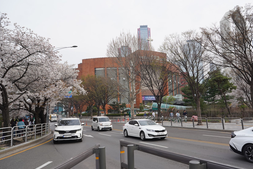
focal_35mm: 29
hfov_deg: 63.3
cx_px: 146
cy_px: 85
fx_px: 204
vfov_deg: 45.0
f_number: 11
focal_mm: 24
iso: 100
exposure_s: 1/100
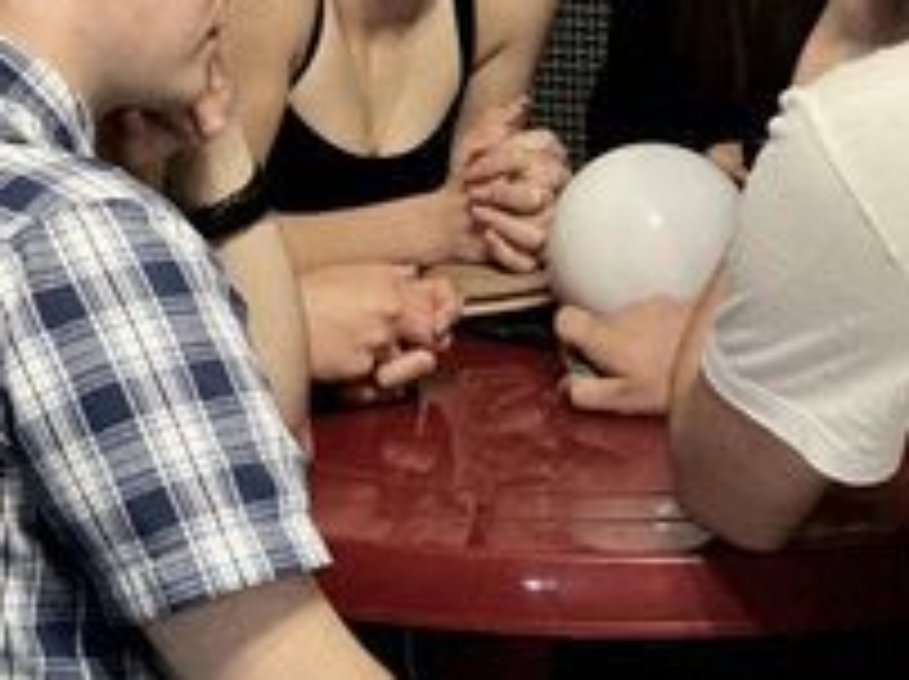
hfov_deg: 15.3
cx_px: 544
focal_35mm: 129
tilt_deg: -7.9
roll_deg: +2.8
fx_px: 3383
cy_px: -2
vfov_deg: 11.4
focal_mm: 6
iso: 400
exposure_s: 1/25
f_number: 2
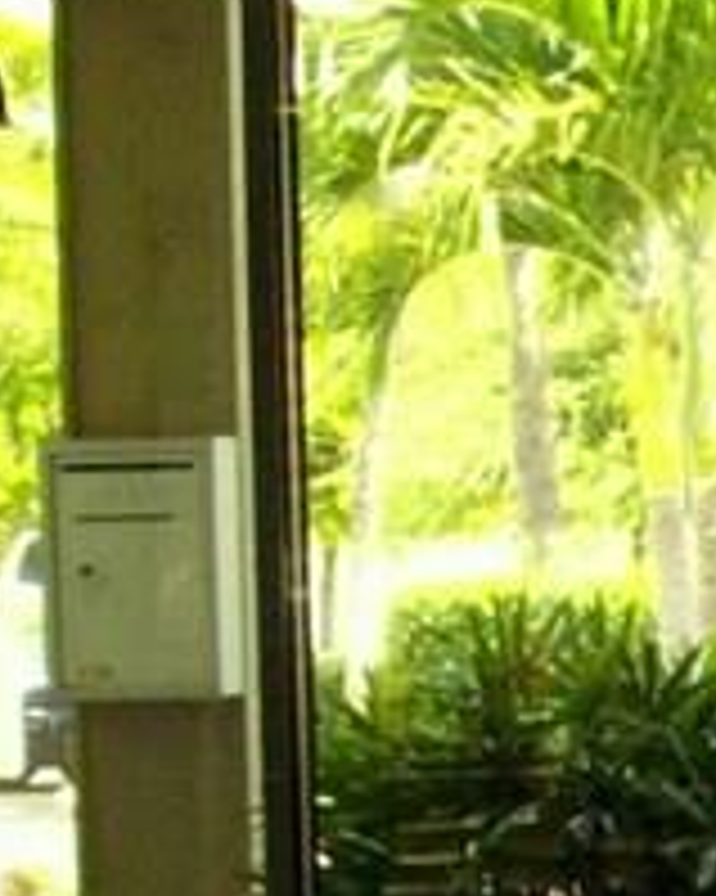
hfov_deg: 6.5
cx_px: 1779
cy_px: 1121
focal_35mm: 226
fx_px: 5991
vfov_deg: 8.4
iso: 160
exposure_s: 1/200
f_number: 3
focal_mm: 7.4
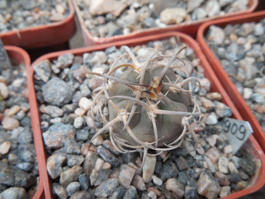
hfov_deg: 58.4
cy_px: 100
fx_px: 237
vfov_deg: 45.4
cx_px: 132
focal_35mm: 31
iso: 220
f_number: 3.6
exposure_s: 1/30
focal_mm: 5.6
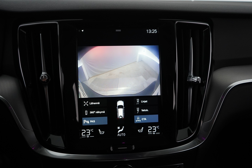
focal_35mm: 28
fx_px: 196
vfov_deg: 46.4
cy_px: 84
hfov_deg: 65.5
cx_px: 126
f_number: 5
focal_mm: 28
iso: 3200
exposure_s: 1/60
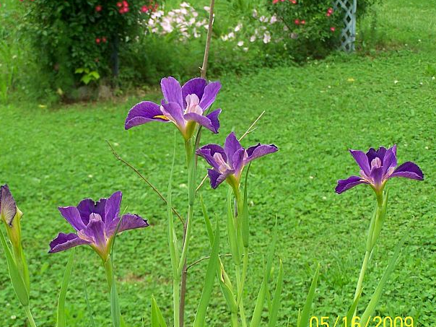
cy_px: 182
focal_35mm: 95
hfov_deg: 20.6
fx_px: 1197
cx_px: 190
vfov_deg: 15.6
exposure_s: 1/250
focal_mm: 13.7
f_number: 3.2
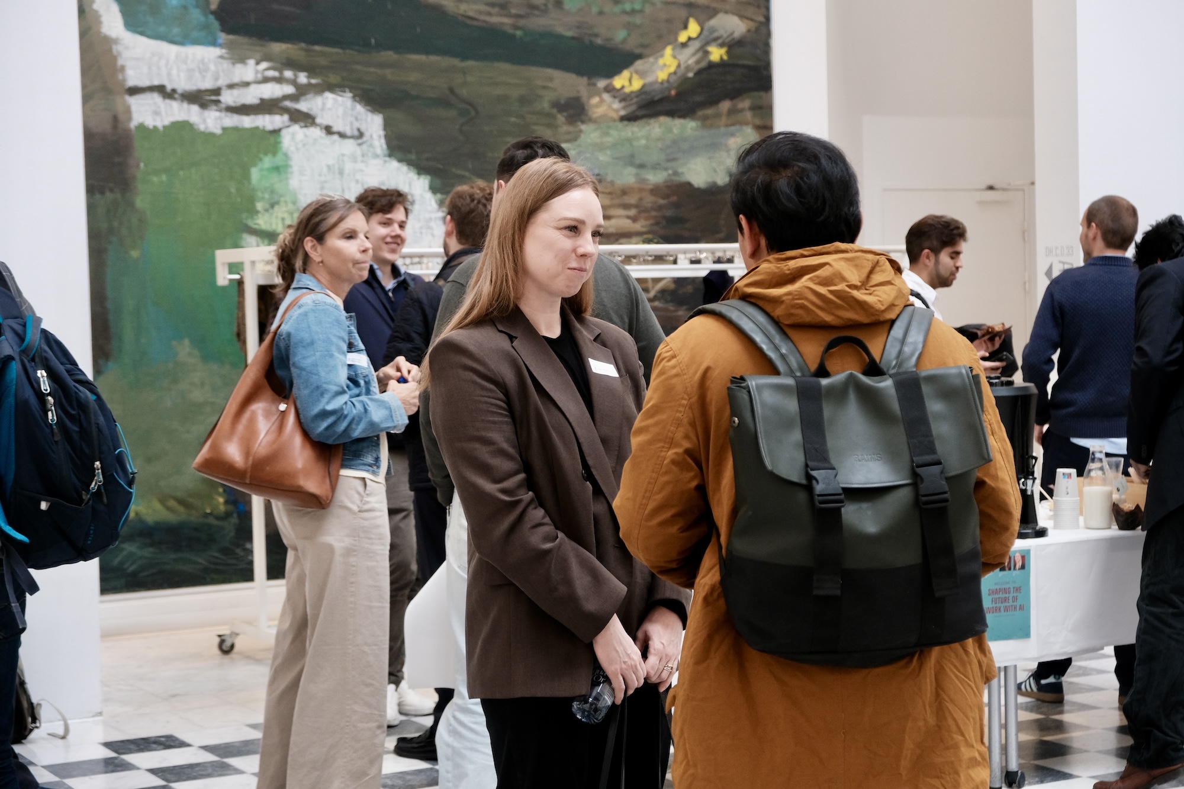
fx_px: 2105
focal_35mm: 64
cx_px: 592
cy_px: 394
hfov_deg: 31.4
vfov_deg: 21.2
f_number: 4.5
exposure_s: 1/75
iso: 1250
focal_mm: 42.5
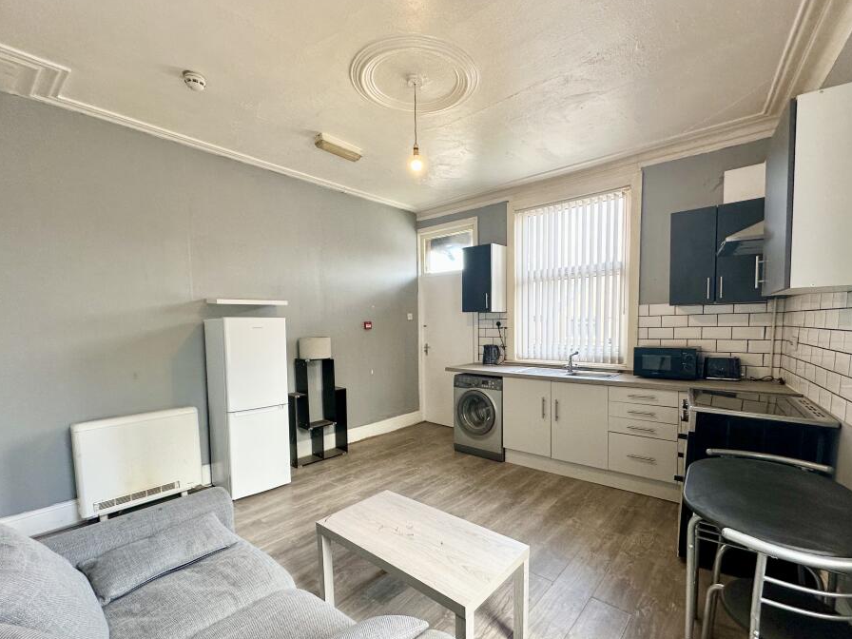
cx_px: 452
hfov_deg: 94.4
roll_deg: +0.2
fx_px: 394
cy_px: 353
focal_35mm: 16
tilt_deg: -4.1
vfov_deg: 77.9
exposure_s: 1/100
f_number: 2.2
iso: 125
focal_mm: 2.22
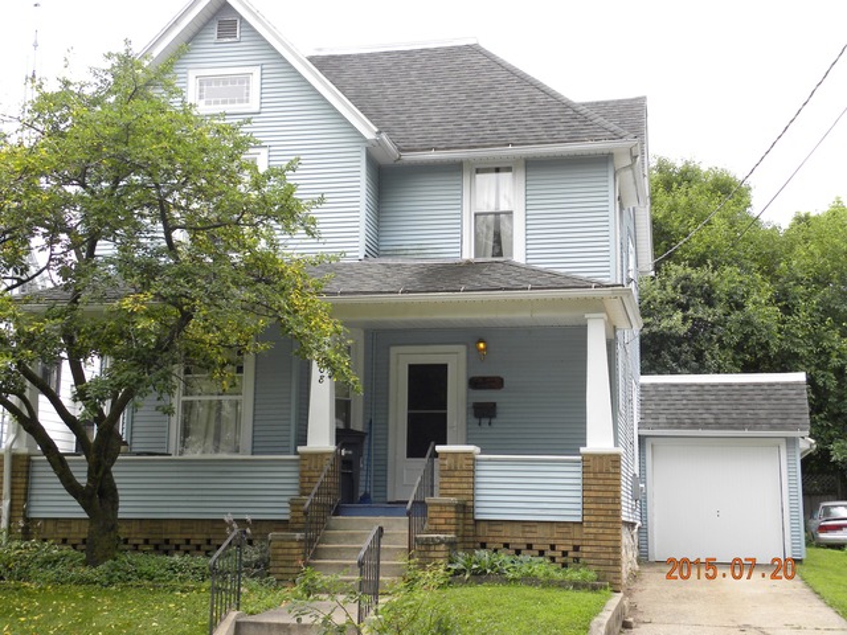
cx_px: 424
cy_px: 318
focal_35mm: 52
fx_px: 1272
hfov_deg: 36.8
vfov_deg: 28.0
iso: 64
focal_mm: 9.2
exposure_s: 1/170
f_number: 4
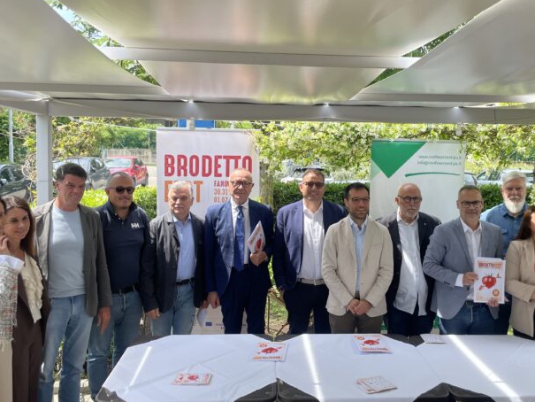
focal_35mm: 33
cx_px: 295
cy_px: 193
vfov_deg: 43.0
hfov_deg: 55.2
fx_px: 510
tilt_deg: -1.6
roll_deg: -0.7
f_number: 1.6
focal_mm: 4.2
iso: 32
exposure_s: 1/602
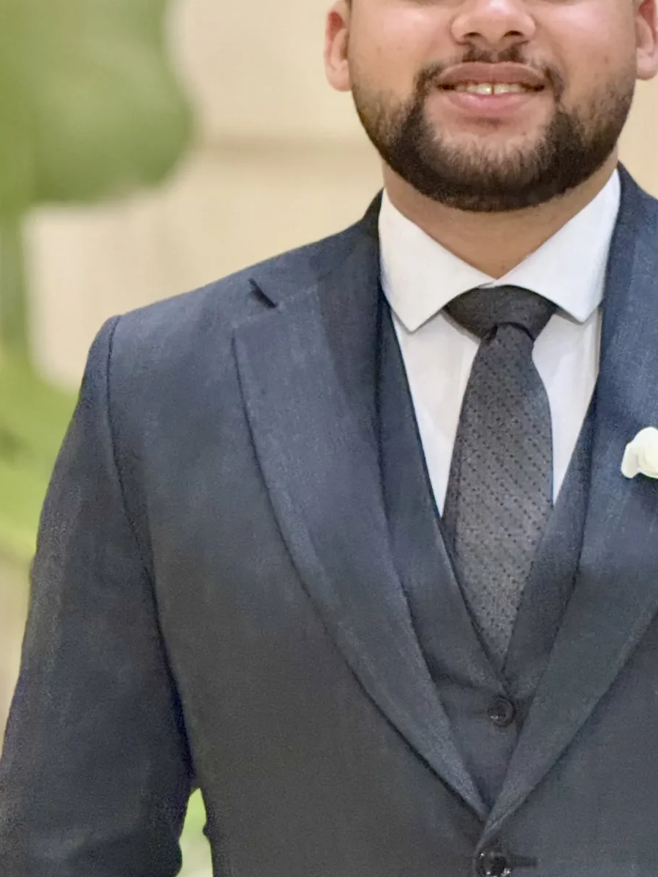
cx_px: 512
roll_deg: -1.9
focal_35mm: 256
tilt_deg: -2.8
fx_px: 6488
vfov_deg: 7.7
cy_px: 583
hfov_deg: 5.8
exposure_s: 1/50
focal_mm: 15.66
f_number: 2.8
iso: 640
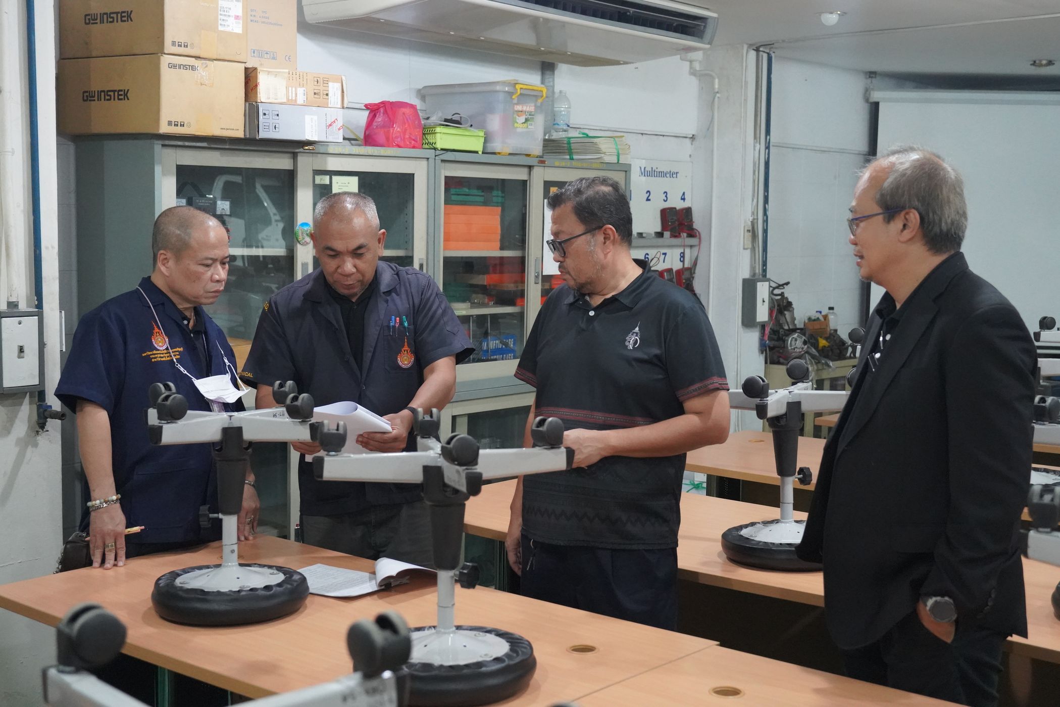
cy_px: 354
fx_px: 1443
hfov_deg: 40.3
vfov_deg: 27.5
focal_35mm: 49
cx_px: 530
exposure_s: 1/250
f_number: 5.6
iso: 10000
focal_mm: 49
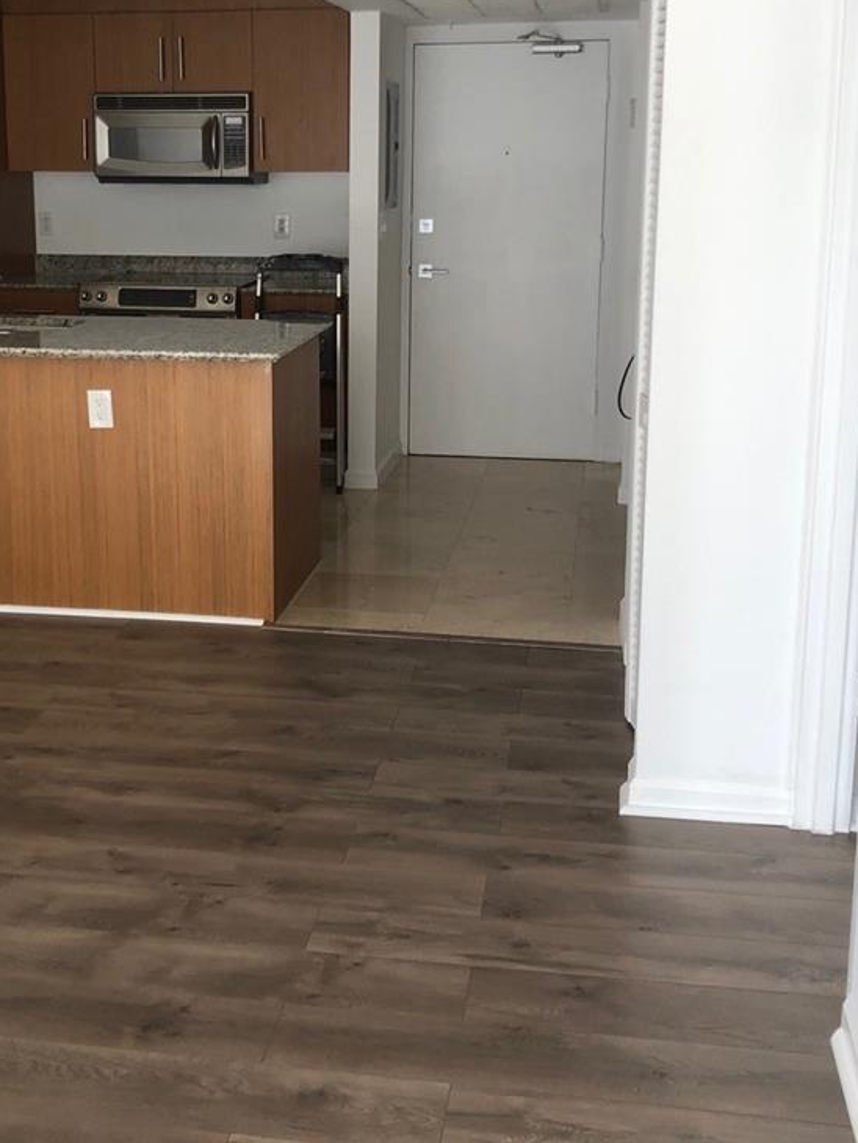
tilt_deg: -11.4
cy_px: 482
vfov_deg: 41.1
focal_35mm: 46
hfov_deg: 31.3
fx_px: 1519
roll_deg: +0.0
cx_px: 277
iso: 40
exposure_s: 1/120
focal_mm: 4
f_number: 1.8
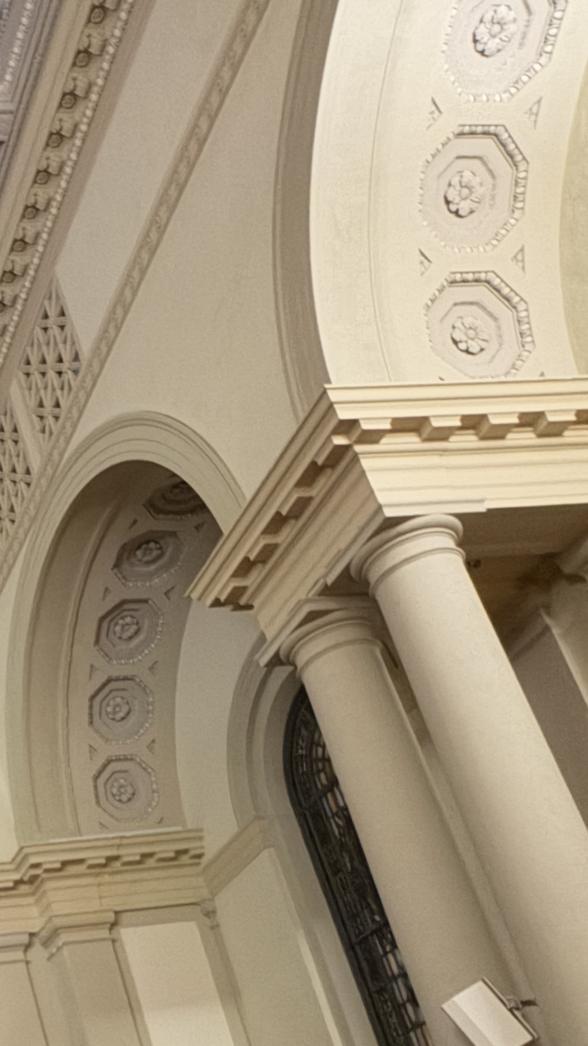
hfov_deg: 21.8
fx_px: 1303
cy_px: 898
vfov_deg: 41.0
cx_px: -255
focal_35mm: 47
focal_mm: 2.71
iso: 1250
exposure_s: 1/7
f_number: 1.9
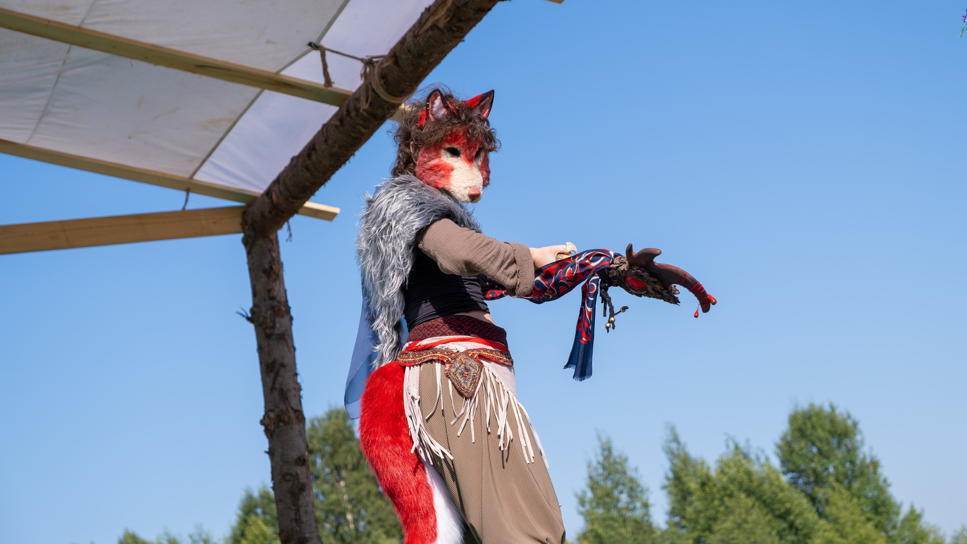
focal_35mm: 82
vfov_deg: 14.7
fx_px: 2102
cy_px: 291
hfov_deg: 25.9
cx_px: 495
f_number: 4
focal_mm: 50
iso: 160
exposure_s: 1/1000
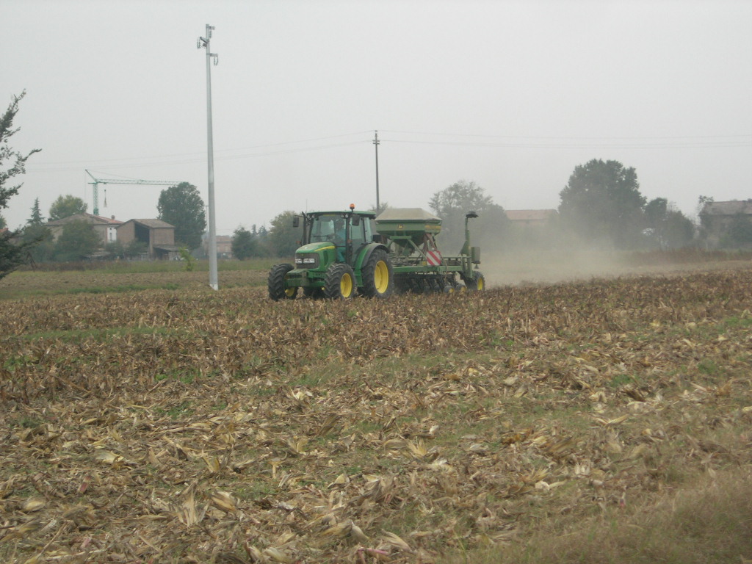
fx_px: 2455
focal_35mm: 113
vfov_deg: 13.1
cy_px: 282
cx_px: 376
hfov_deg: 17.4
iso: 100
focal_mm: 23.4
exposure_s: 1/249
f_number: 4.9
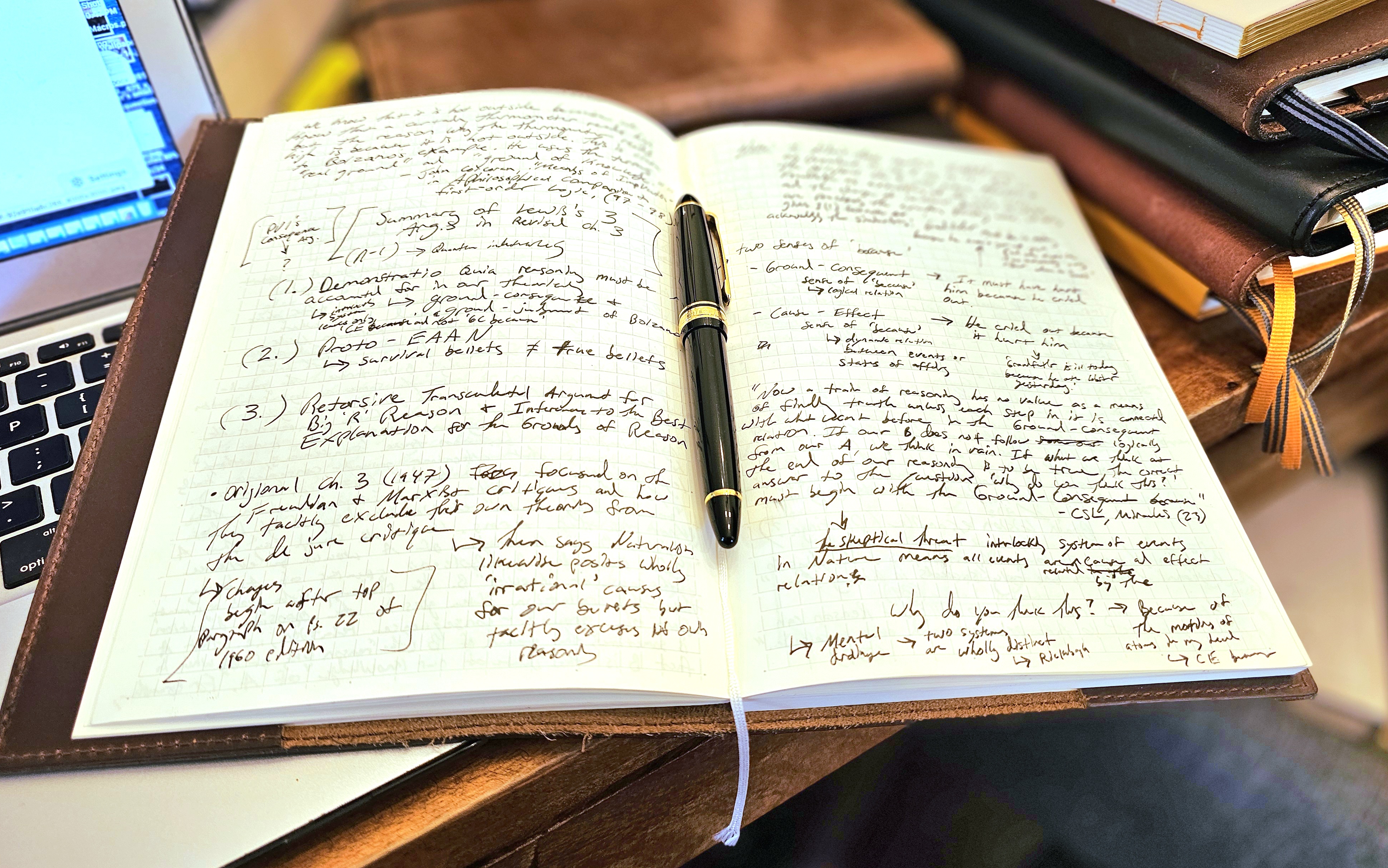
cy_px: 386
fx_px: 946
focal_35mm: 25
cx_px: 701
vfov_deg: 49.2
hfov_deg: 72.5
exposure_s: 1/120
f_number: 1.7
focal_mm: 6.3
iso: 200
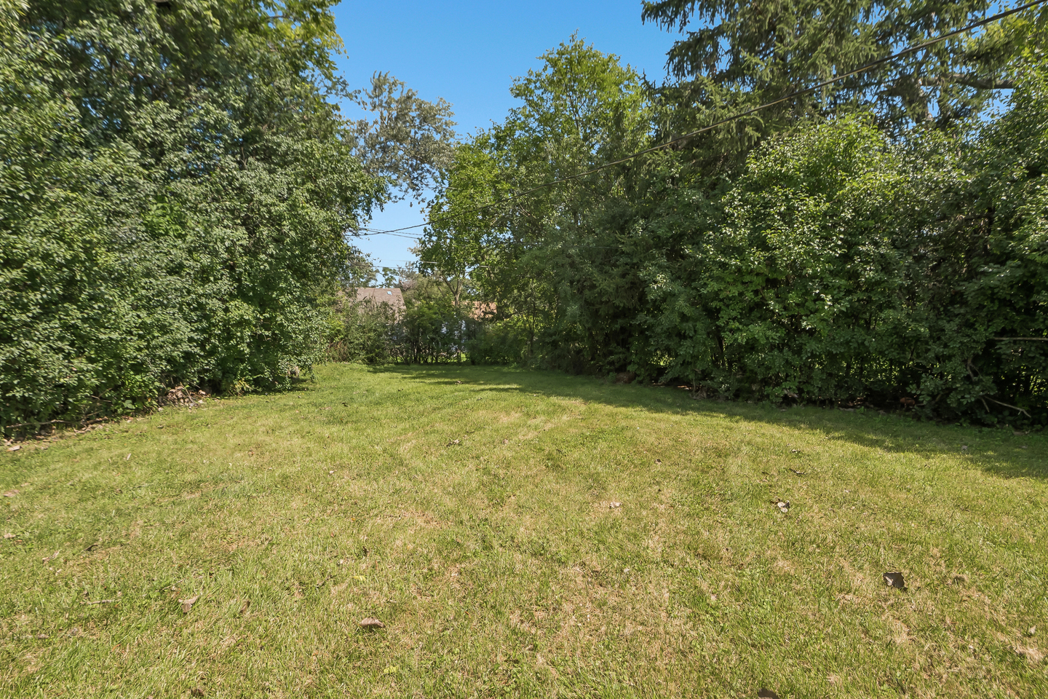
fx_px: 524
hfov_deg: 90.0
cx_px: 512
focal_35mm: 18
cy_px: 352
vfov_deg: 67.4
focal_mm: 16
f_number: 10
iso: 100
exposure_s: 1/160
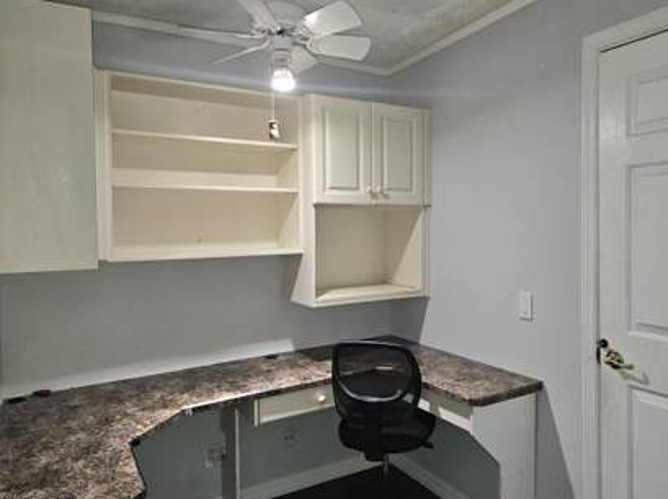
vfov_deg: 51.3
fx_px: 521
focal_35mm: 27
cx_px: 379
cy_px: 239
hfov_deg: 65.1
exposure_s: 1/30
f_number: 1.7
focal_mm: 6.3
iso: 100
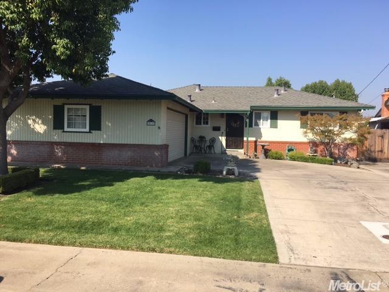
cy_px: 146
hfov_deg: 61.7
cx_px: 194
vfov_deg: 48.2
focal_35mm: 29
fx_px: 326
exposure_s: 1/1099
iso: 25
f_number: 2.2
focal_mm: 4.15
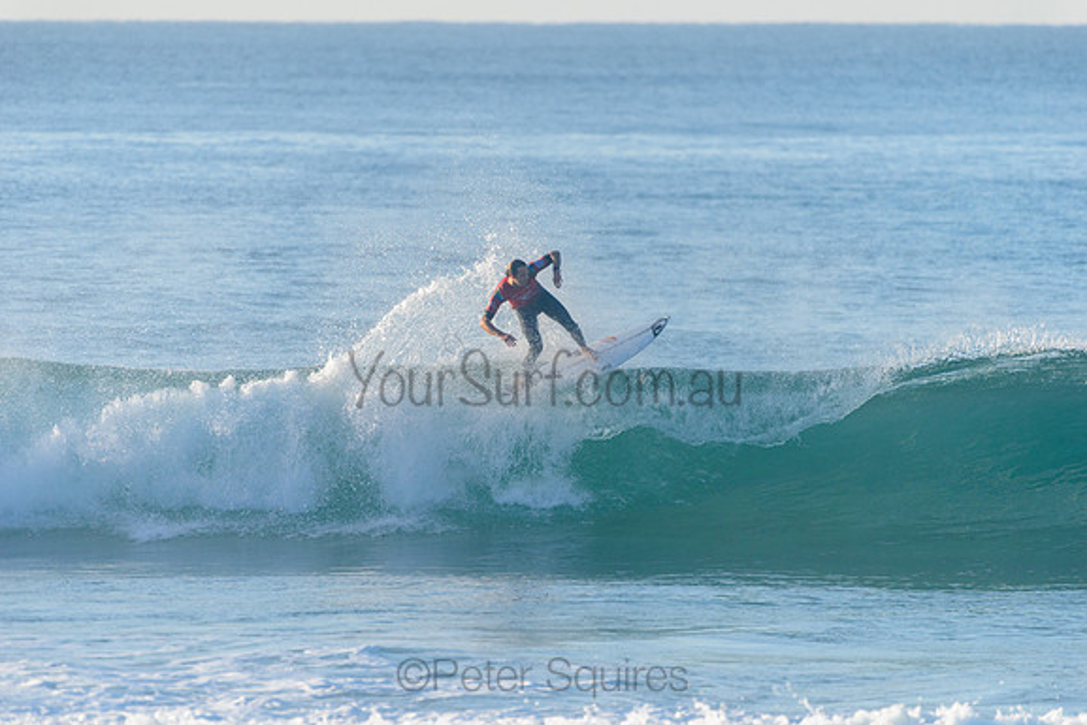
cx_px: 543
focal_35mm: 503
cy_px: 362
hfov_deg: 4.1
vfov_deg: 2.7
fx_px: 15191
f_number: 5.6
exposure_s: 1/2000
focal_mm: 500
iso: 360
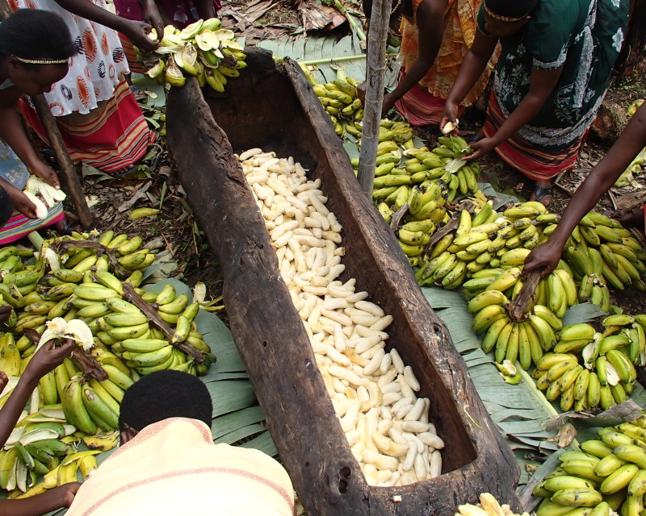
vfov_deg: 42.2
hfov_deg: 51.5
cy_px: 231
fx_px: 669
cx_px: 340
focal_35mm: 35
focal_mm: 5
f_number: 3.9
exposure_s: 1/250
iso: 100
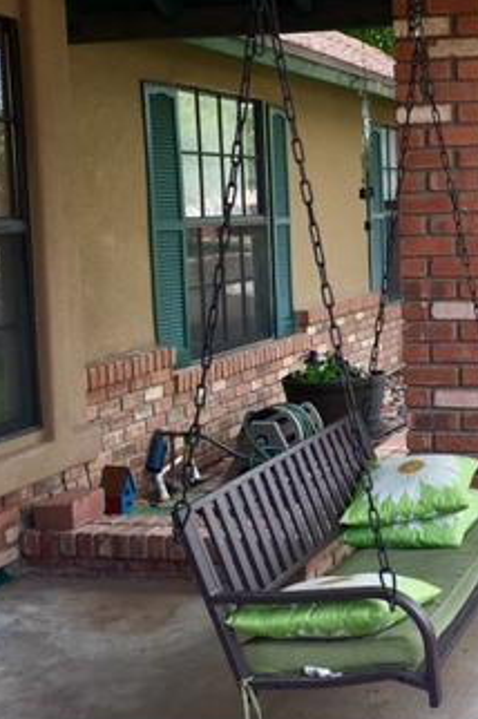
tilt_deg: -4.8
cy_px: 315
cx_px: 487
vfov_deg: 33.4
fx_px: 1197
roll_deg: +0.4
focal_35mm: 60
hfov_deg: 21.7
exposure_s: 1/384
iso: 25
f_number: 2.2
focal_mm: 4.15
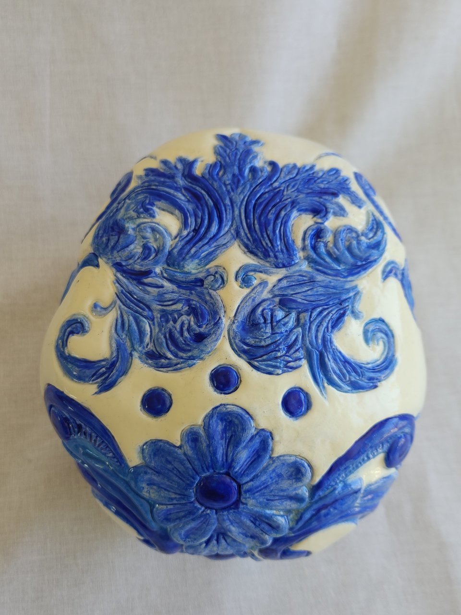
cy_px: 308
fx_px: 639
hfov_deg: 39.7
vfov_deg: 51.4
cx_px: 230
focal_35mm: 36
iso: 50
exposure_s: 1/96
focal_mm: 5.58
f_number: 1.8
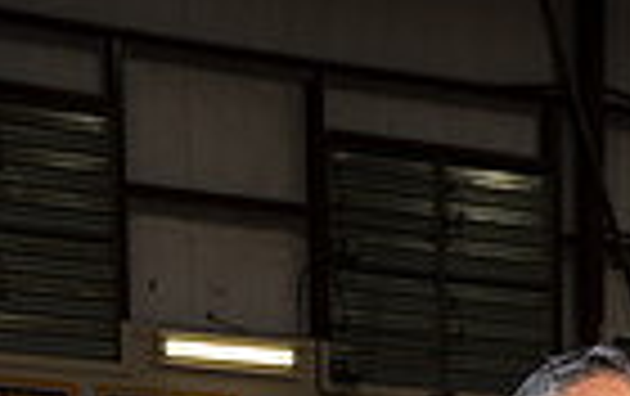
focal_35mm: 111
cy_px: 963
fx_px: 1909
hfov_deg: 18.7
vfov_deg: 10.2
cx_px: 450
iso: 100
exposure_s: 1/125
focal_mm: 34
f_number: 5.6
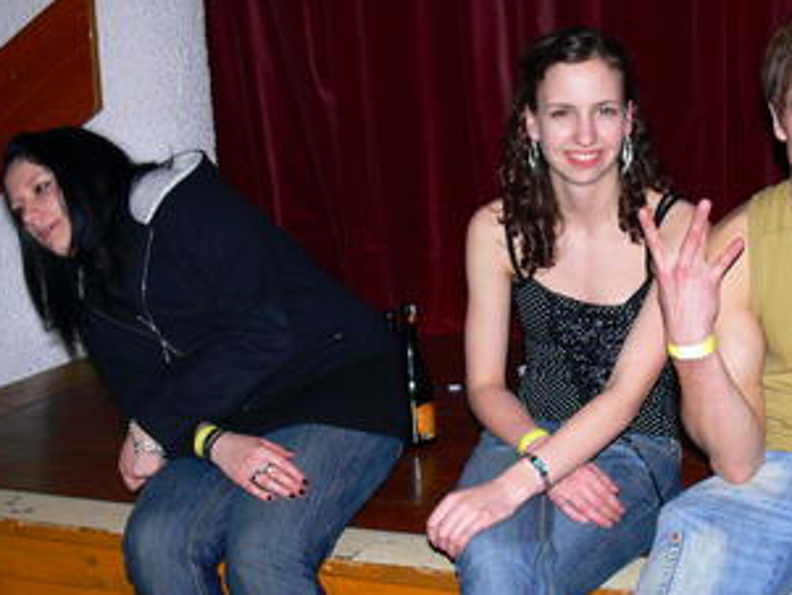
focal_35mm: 58
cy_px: 398
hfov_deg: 32.9
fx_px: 1328
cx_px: 545
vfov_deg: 25.1
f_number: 2.8
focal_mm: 7.7
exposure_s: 1/30
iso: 100
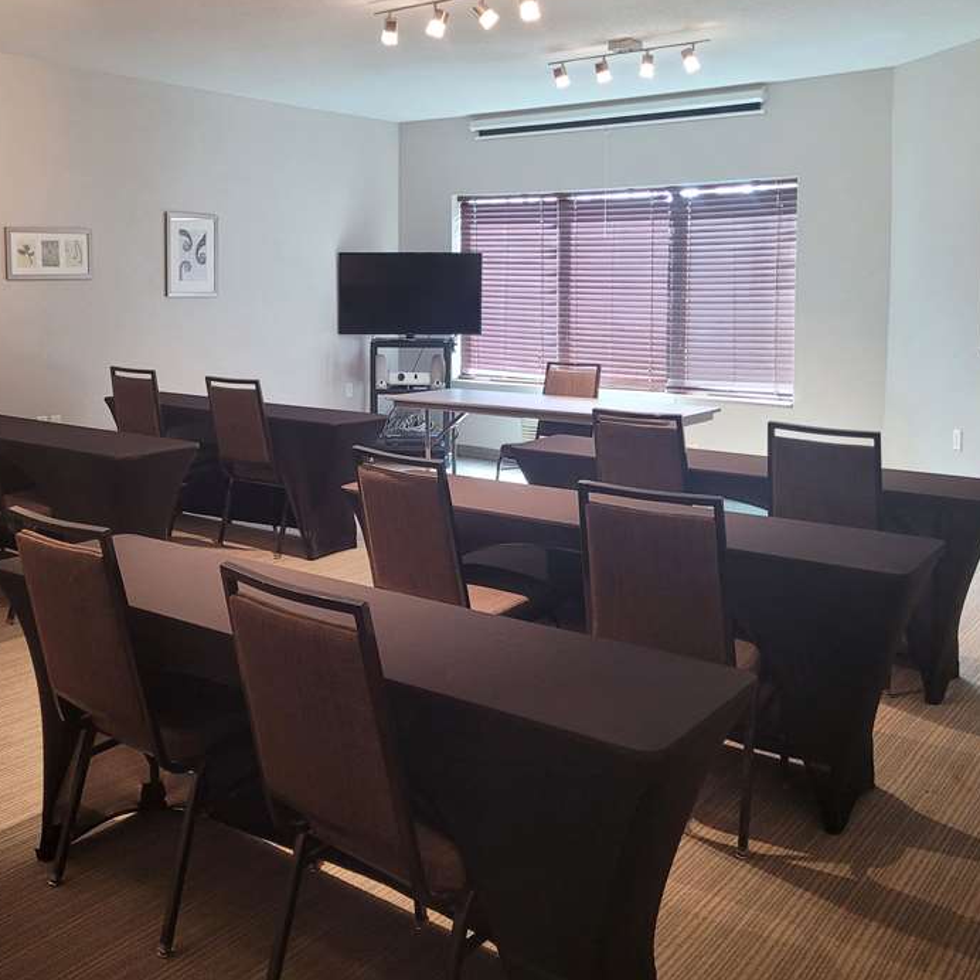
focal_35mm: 34
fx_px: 1089
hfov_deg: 47.8
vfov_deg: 48.4
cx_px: 341
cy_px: 460
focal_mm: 5.4
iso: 200
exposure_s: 1/40
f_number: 1.8
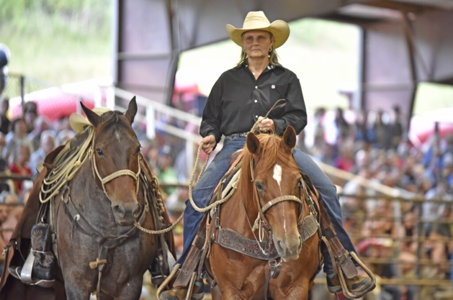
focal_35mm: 200
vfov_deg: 6.8
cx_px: 226
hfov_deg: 10.3
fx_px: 2512
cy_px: 150
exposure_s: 1/400
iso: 4000
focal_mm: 200
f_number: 2.8
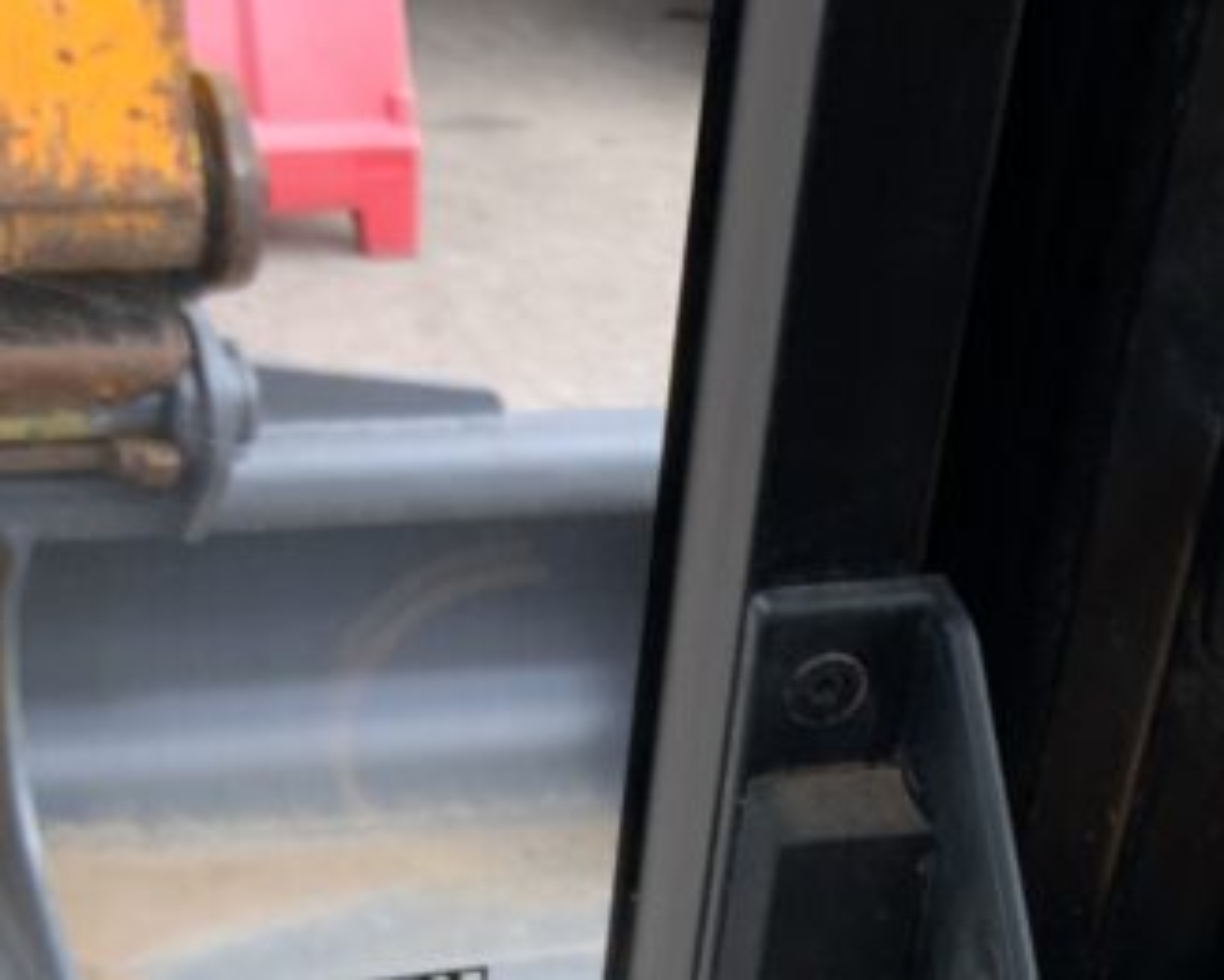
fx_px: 3225
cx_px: 1232
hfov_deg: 20.8
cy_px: 1431
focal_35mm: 89
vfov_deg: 16.0
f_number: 1.8
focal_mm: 3
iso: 16
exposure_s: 1/353
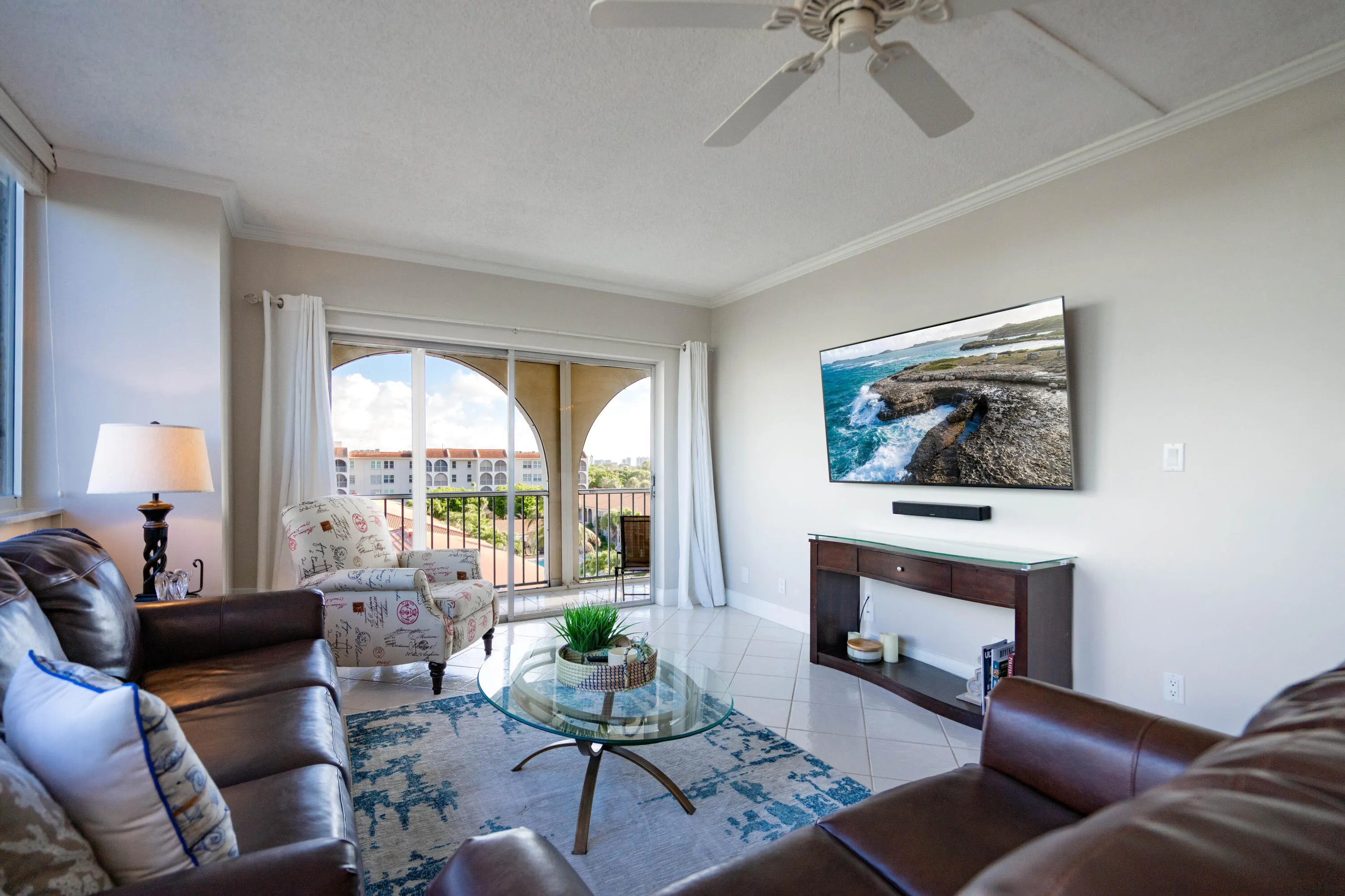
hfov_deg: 96.7
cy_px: 448
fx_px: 598
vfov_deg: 73.7
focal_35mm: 16
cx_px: 672
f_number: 4
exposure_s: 1/250
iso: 200
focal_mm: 16
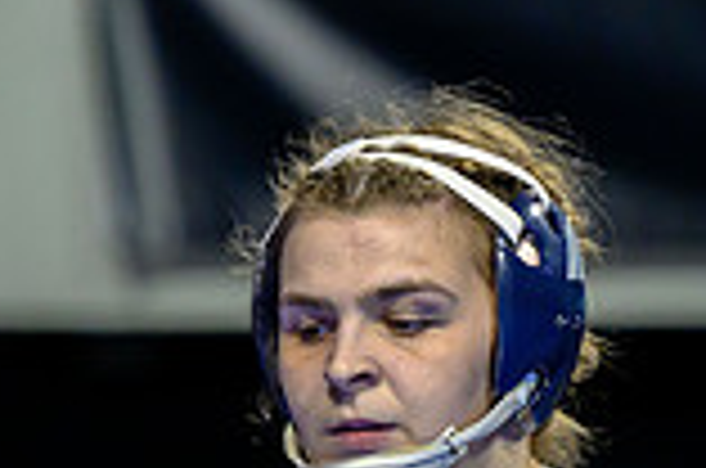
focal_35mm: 825
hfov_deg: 2.5
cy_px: 813
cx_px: 486
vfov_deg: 1.7
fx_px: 16146
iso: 2500
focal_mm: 175
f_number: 3.5
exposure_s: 1/800
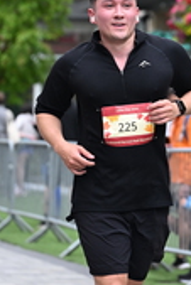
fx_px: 2120
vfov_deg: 7.7
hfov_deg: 5.2
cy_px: 67
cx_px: 168
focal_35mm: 267
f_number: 2.8
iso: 640
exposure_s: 1/2000
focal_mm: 82
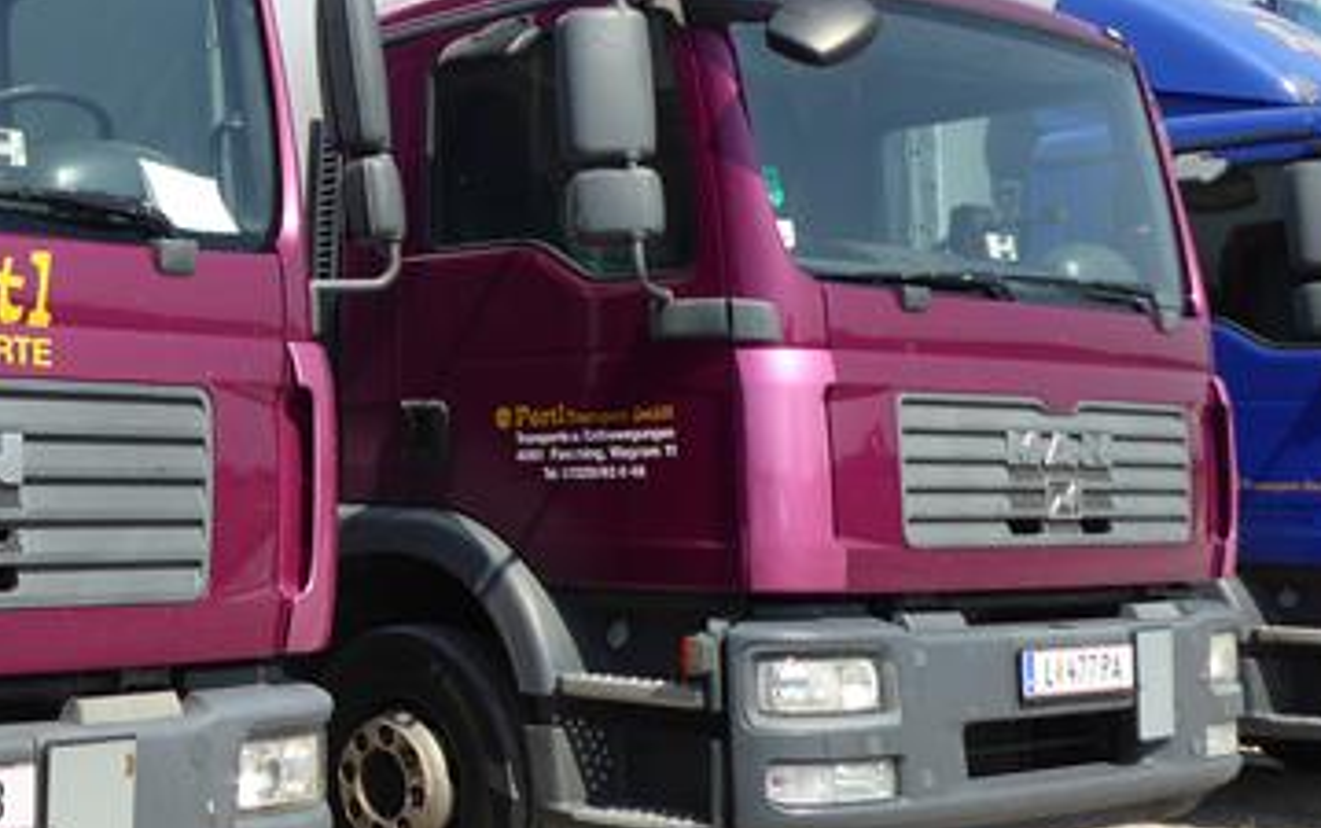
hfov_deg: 31.5
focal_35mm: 59
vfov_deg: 21.9
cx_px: -40
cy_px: 269
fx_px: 2126
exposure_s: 1/1000
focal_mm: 4.3
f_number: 3.3
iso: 100
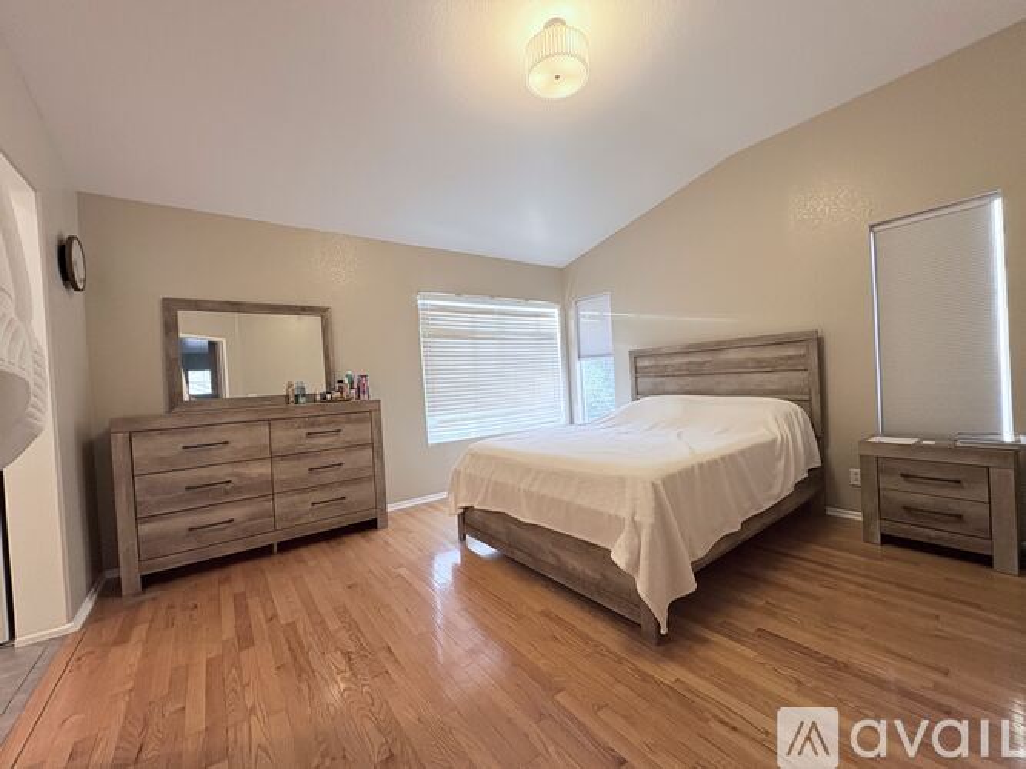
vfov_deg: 85.7
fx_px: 415
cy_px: 384
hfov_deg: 102.1
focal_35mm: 14
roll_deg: +3.6
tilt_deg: -0.5
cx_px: 513
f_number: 2.2
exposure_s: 1/60
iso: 125
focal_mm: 2.22
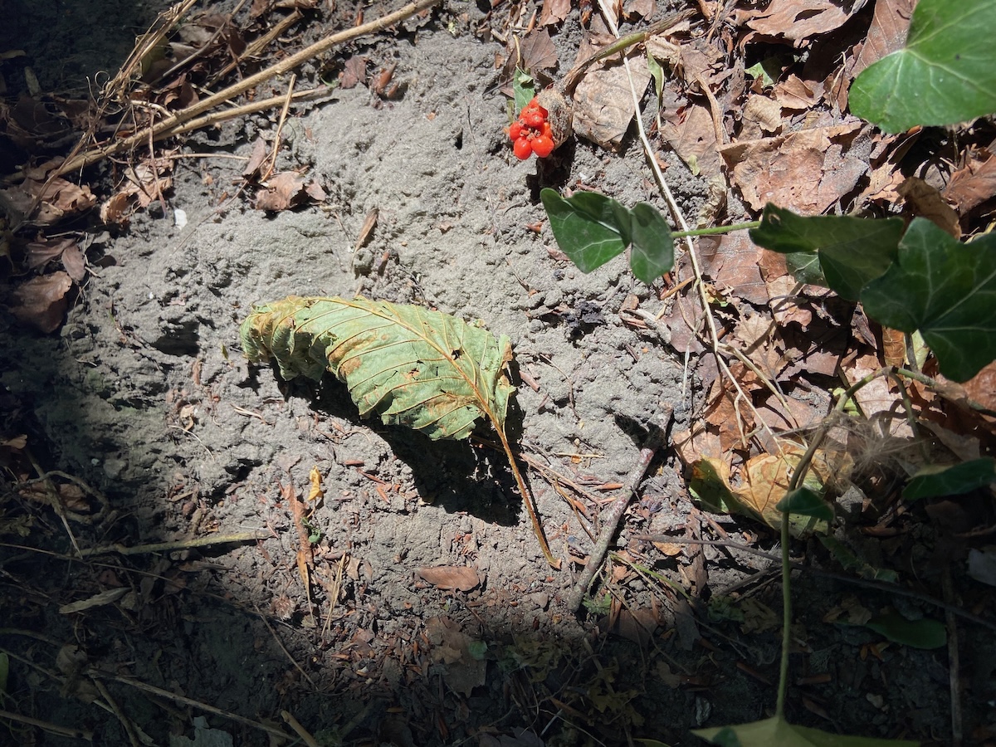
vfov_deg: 53.1
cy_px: 374
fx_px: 748
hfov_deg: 67.3
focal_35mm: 26
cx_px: 498
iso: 32
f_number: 1.8
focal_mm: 4.25
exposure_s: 1/141
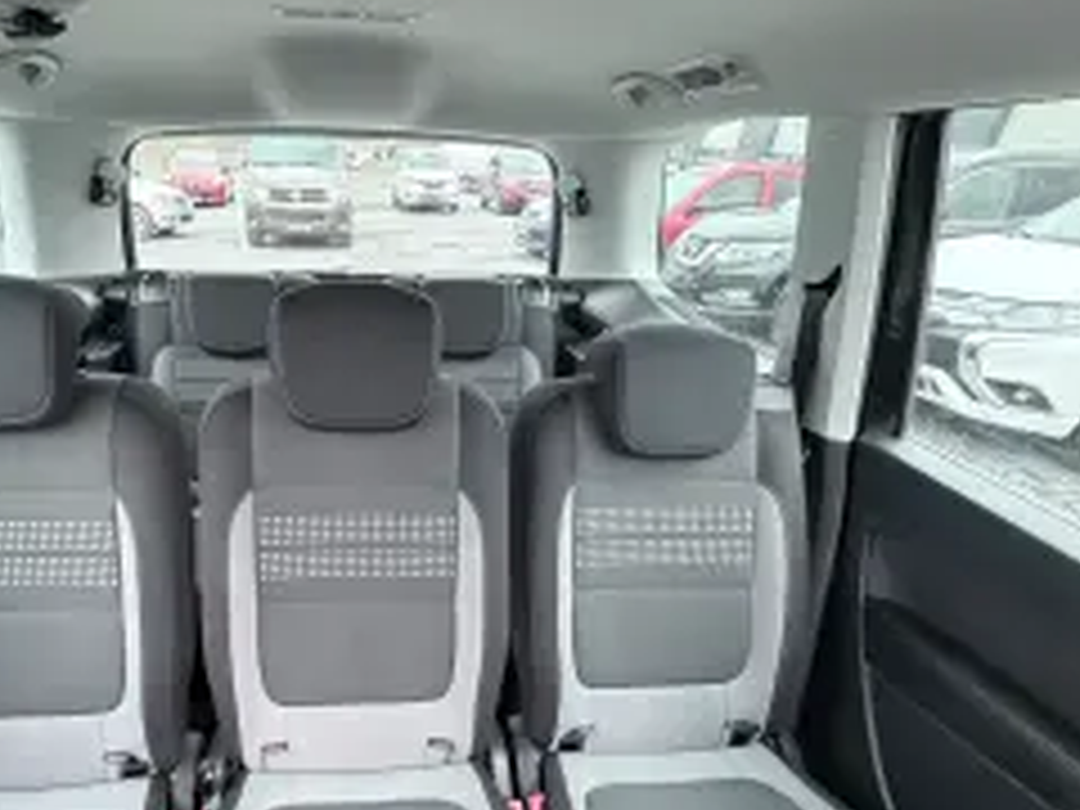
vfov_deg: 62.0
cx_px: 414
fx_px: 655
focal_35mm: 21
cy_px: 536
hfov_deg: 77.8
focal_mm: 2.22
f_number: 2.2
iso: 320
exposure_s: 1/120
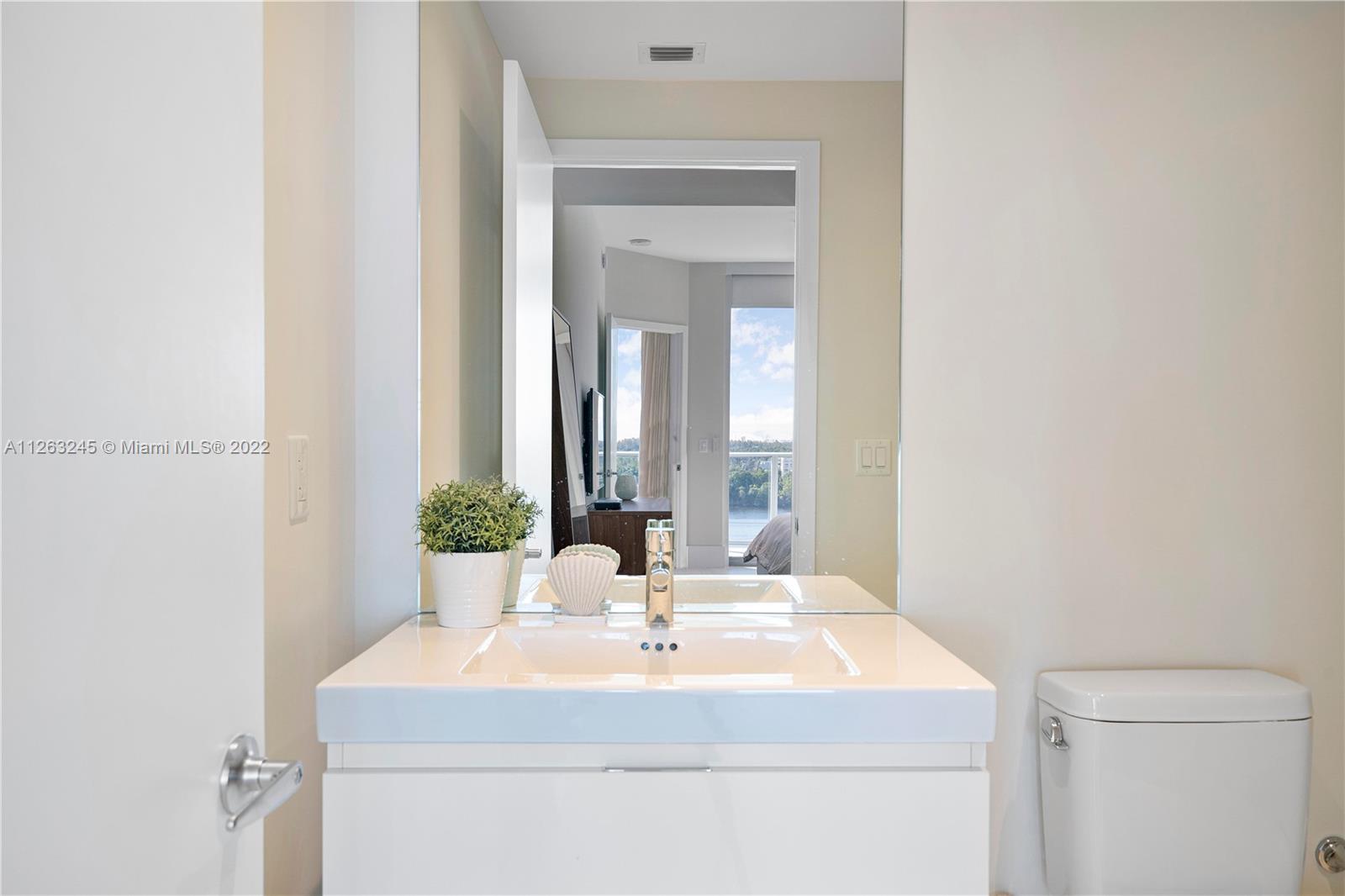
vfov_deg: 49.5
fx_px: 971
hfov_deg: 69.4
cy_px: 448
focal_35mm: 26
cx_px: 672
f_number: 8
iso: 500
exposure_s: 1/60
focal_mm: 26
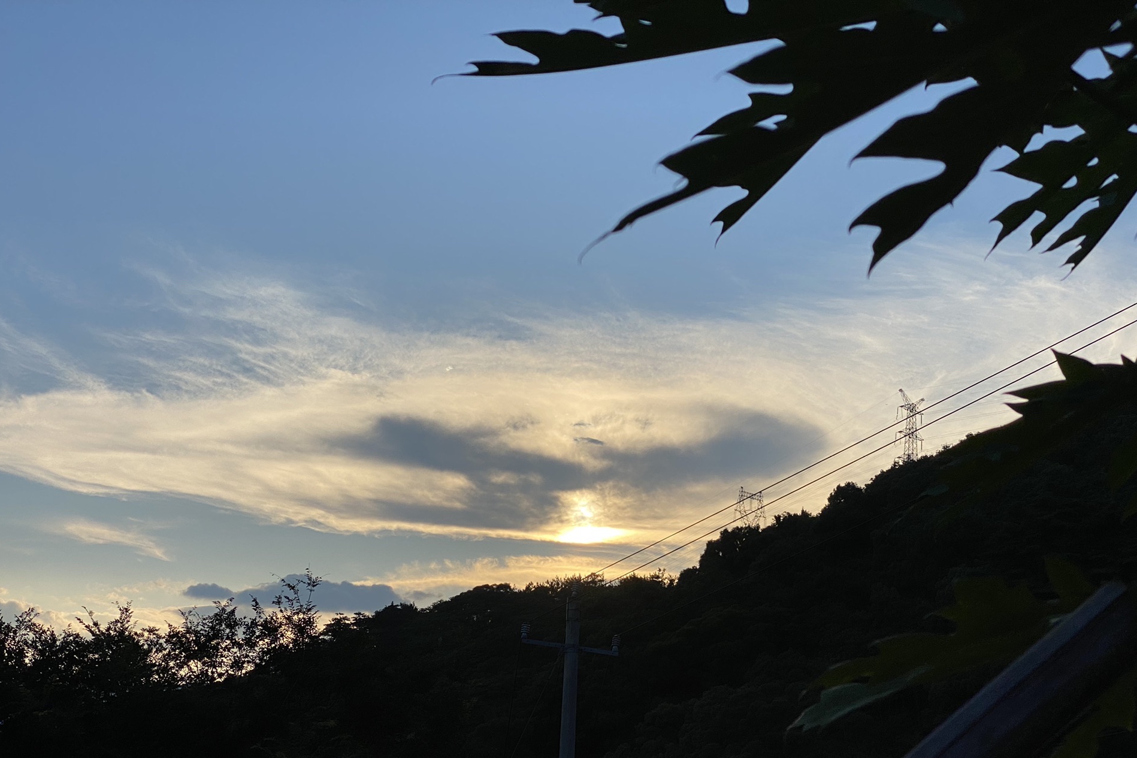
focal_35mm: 57
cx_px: 567
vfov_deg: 23.7
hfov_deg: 35.1
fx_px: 1800
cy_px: 449
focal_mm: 6
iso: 20
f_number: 2
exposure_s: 1/2660
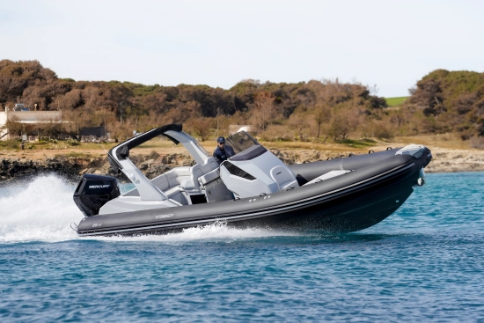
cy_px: 162
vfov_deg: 9.3
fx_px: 1977
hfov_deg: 14.0
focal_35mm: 147
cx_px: 242
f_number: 5
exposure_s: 1/1600
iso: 250
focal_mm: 147
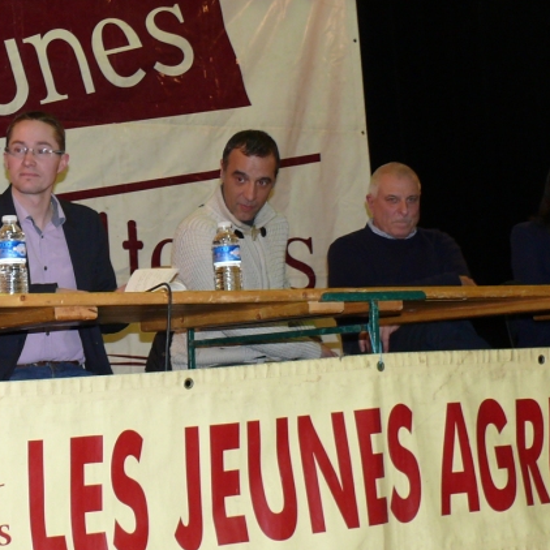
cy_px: 220
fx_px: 1348
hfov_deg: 22.4
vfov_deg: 23.0
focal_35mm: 75
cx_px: 33
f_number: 2.8
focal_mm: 7.4
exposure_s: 1/30
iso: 125
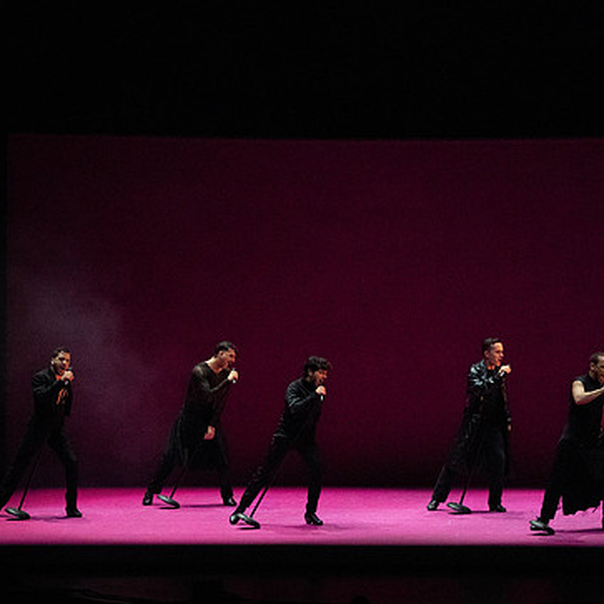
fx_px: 3731
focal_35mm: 189
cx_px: 394
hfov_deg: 9.2
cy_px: 294
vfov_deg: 9.3
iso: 25600
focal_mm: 139
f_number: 8
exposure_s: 1/400
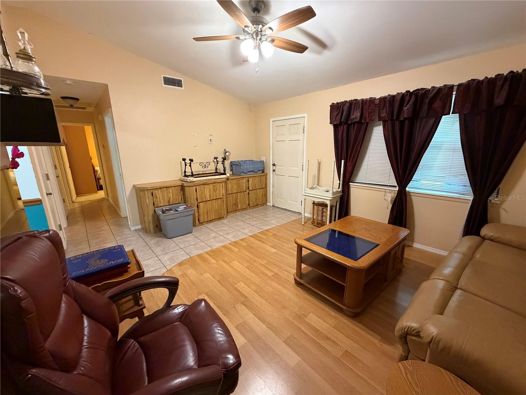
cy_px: 198
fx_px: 213
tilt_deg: -13.8
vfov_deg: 85.7
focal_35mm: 14
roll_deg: +0.5
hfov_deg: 102.1
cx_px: 263
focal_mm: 2.22
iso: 800
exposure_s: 1/60
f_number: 2.2
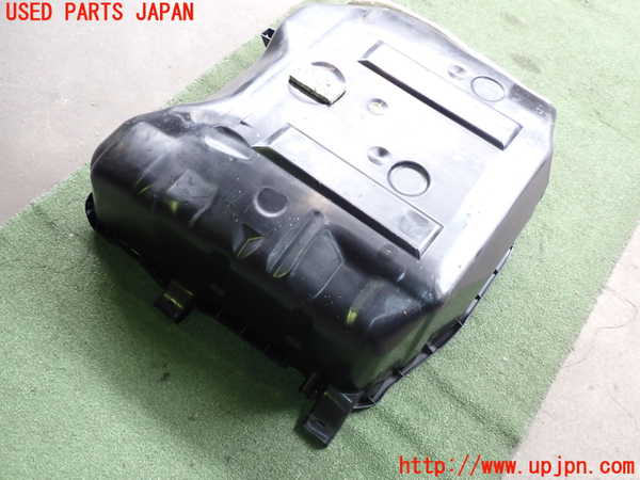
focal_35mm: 32
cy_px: 240
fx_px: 592
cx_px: 320
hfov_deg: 56.8
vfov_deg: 44.2
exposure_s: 1/40
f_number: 2.4
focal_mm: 5.79
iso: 200
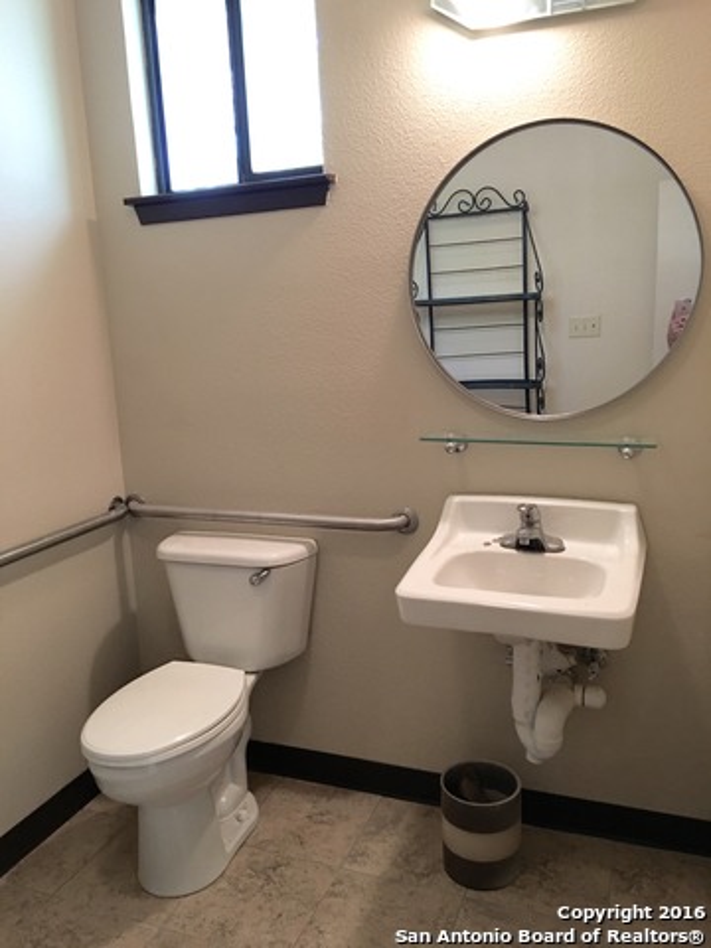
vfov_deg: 61.7
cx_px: 356
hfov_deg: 48.2
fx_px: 794
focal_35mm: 29
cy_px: 474
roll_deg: +2.6
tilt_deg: -10.2
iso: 50
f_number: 2.2
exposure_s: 1/15
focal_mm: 4.15
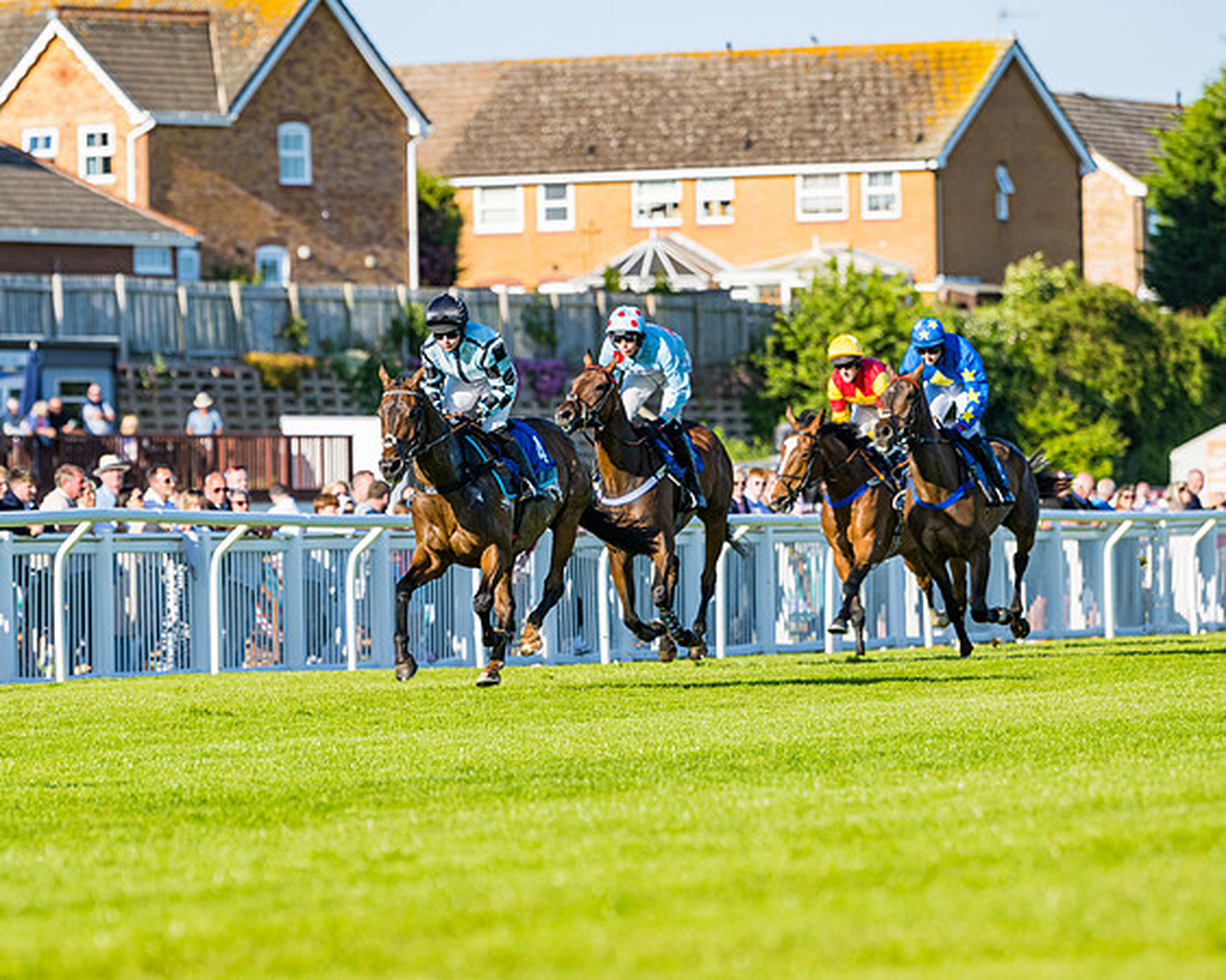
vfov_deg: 5.6
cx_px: 532
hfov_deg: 7.0
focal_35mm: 276
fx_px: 10009
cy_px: 455
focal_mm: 200
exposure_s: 1/2000
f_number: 4
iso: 200
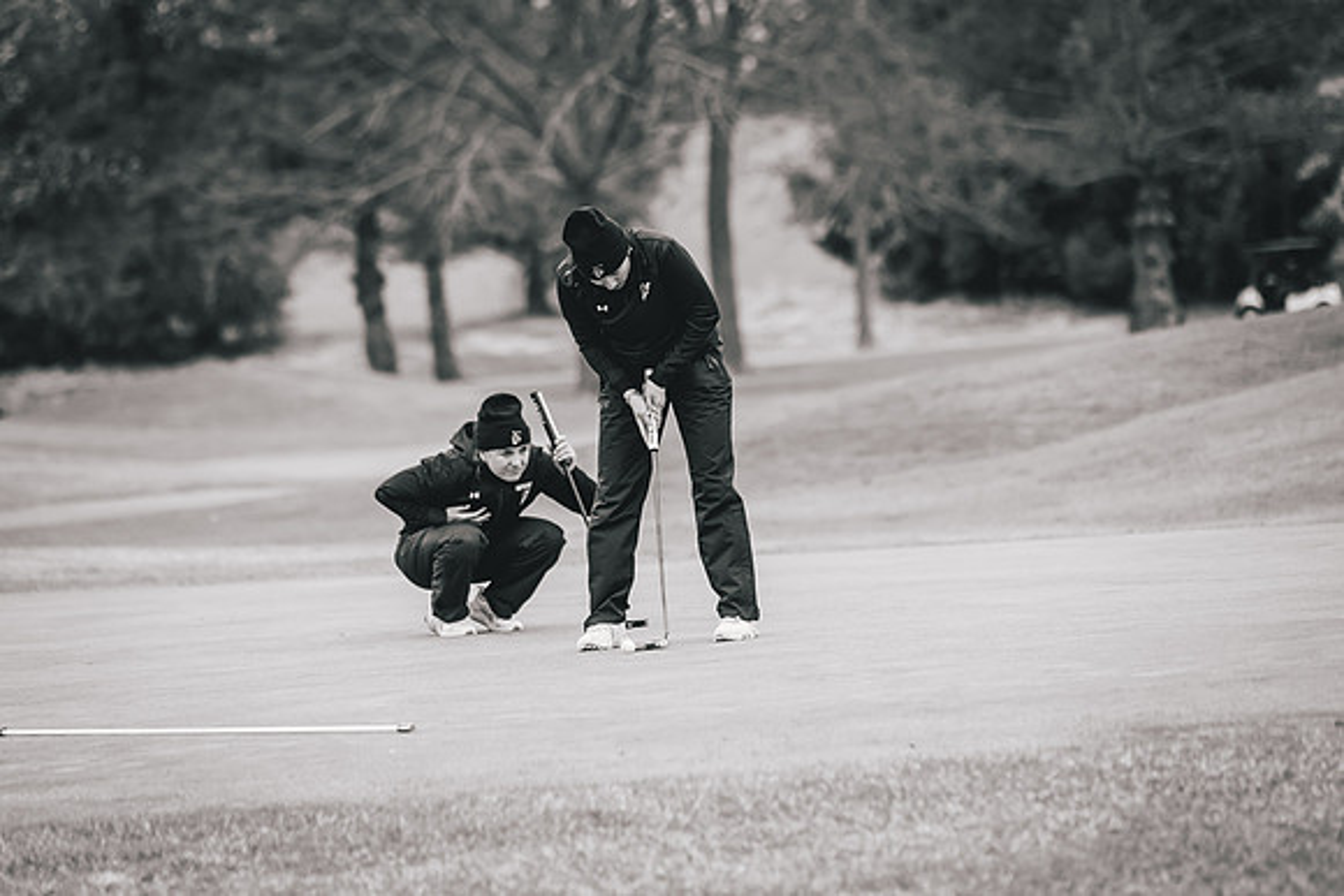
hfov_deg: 8.8
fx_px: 8718
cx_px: 672
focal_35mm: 233
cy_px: 448
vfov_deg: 5.9
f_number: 2.8
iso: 800
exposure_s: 1/2500
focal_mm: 150
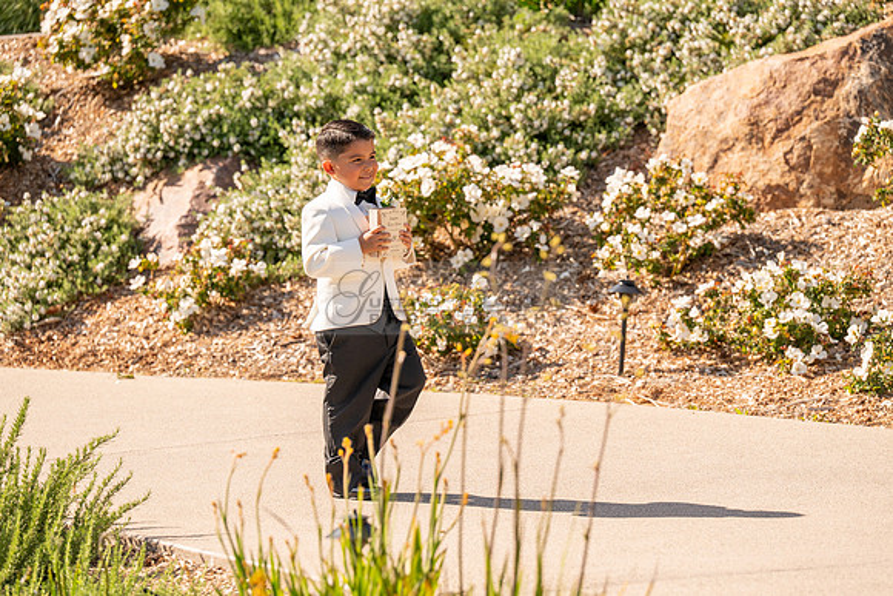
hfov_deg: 12.1
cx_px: 446
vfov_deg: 8.1
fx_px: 4218
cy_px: 298
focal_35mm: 170
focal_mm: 170
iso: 200
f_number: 4.5
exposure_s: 1/1600
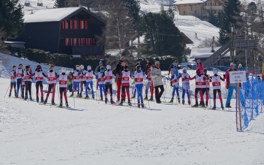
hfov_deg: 8.3
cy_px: 73
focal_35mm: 254
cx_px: 121
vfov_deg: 5.2
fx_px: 1827
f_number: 8
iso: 100
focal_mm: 78.39
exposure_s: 1/500
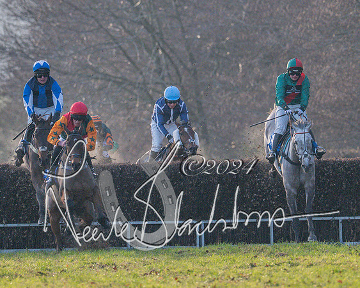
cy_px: 93
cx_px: 217
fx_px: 11061
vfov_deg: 1.5
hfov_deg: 1.9
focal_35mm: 1038
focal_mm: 400
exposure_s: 1/2000
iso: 800
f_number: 5
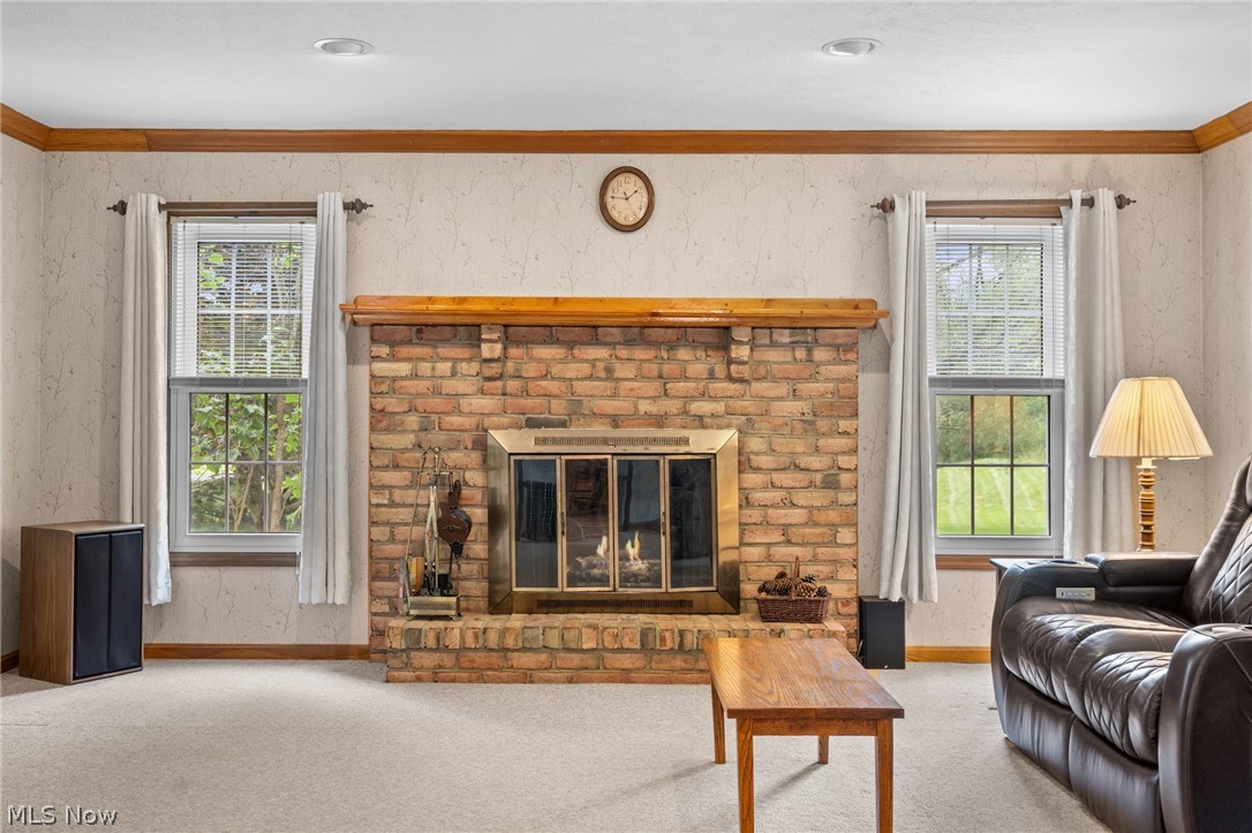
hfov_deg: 53.2
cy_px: 416
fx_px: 1251
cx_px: 626
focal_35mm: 36
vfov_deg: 36.8
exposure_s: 1/1.25
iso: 250
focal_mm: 24
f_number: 9
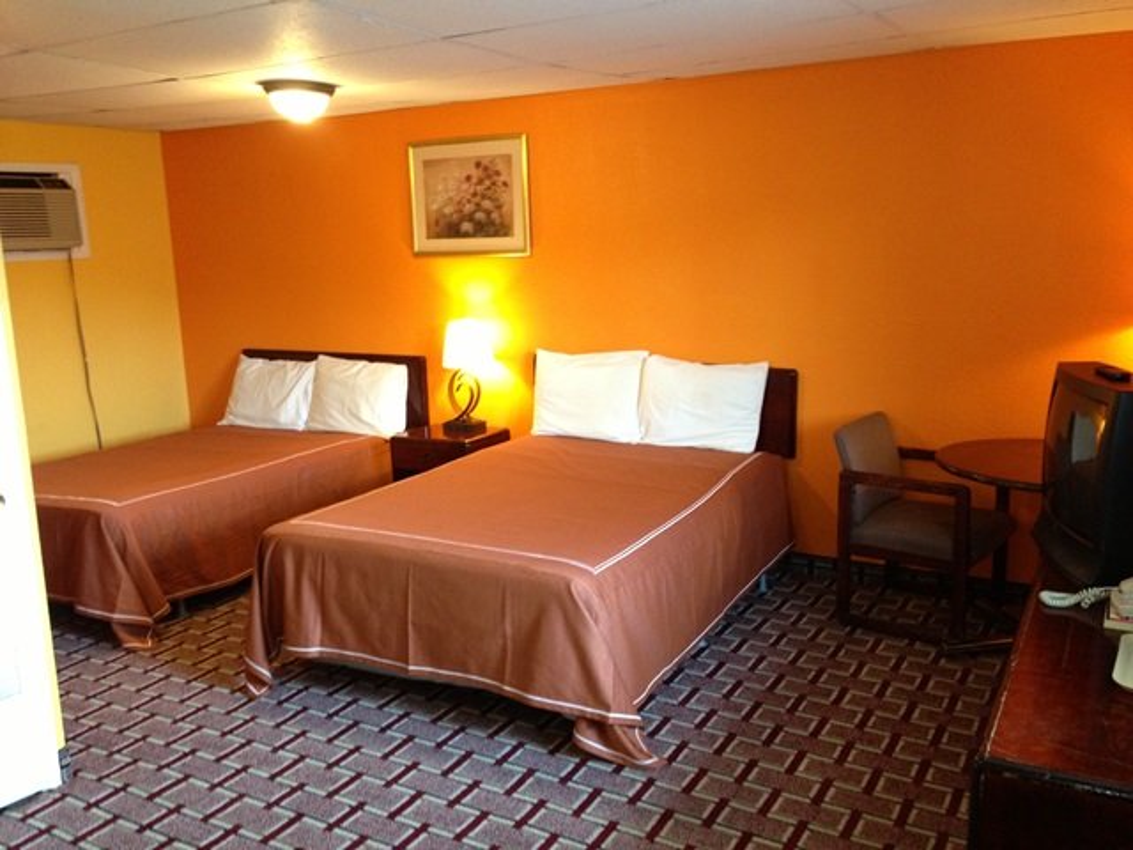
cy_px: 425
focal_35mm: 33
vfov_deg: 42.9
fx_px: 1080
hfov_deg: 55.4
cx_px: 566
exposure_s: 1/20
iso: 200
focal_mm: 4.13
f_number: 2.4
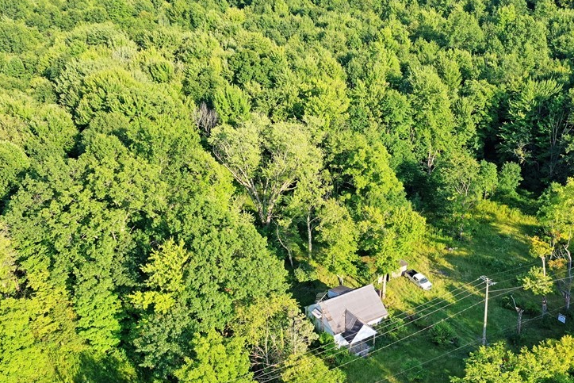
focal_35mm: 42
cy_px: 186
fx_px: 670
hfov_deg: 46.3
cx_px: 311
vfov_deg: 31.9
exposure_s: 1/200
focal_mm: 10.26
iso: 100
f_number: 5
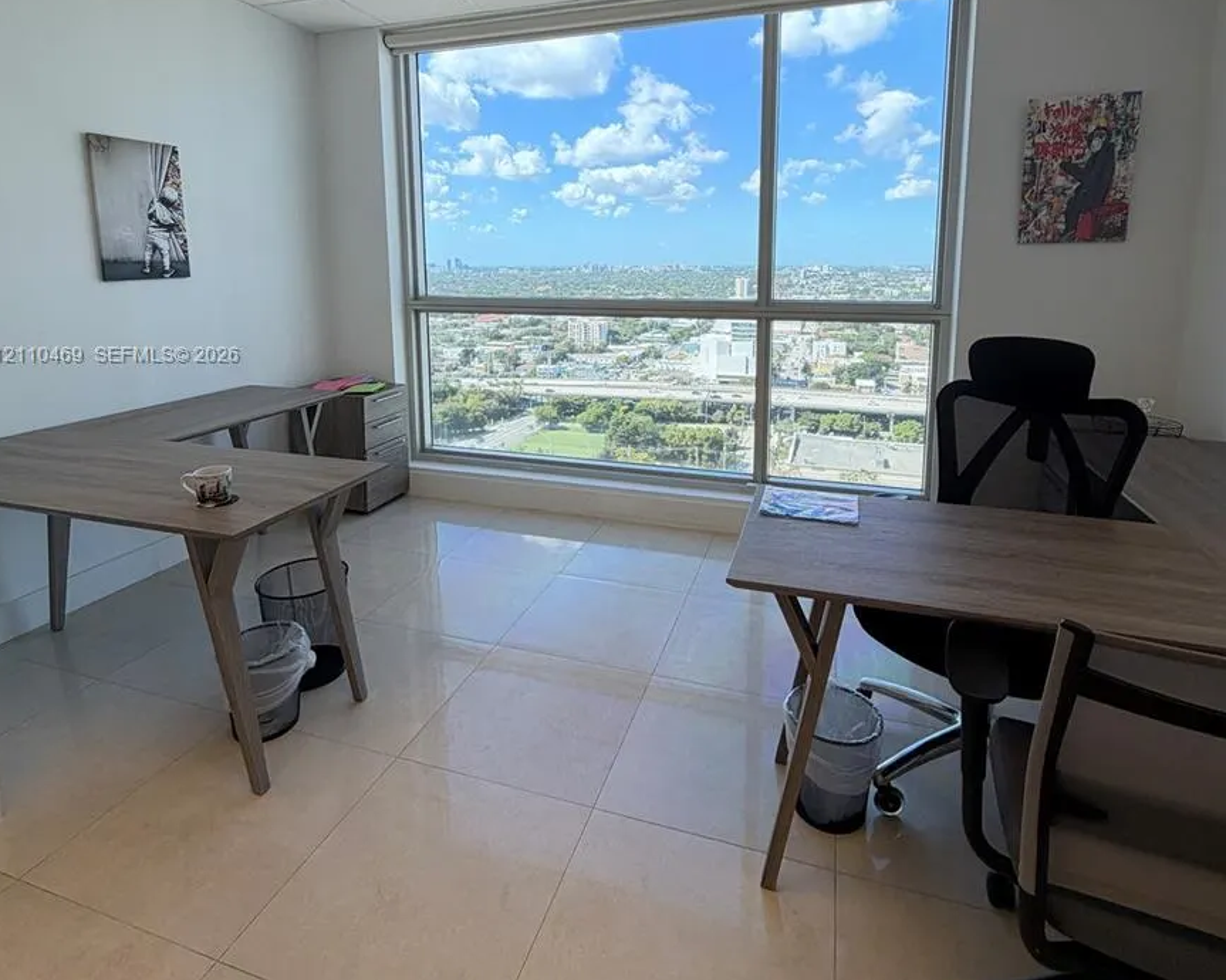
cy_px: 356
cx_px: 615
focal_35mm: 19
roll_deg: +0.3
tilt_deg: -7.7
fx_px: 689
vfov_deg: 69.5
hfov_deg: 83.3
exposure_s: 1/120
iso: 32
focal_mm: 2.22
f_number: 2.2
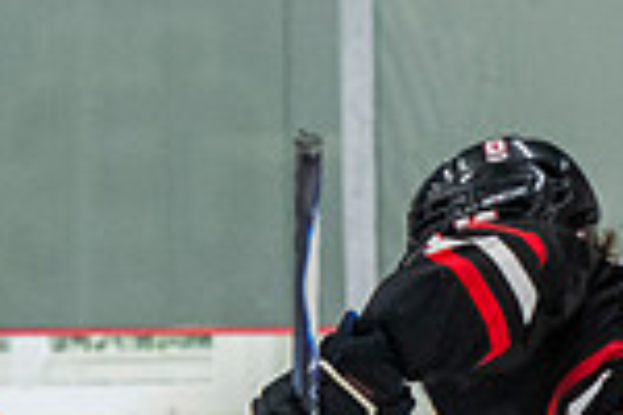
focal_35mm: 943
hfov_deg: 2.2
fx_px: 16318
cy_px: 476
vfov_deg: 1.5
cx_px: 747
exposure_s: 1/640
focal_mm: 140
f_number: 3.2
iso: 2000
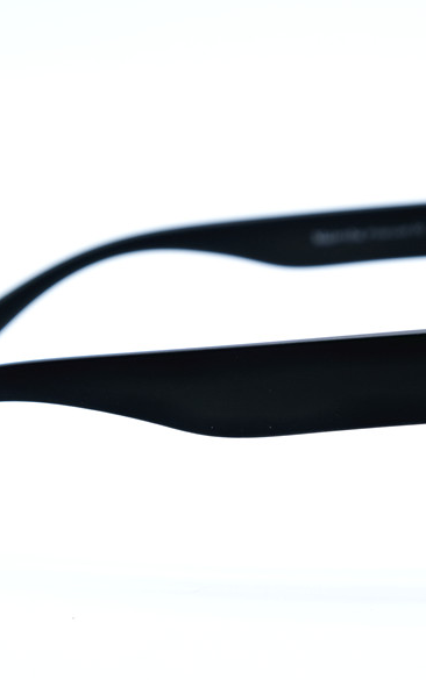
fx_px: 1745
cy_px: 367
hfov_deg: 13.9
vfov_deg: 22.1
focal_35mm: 94
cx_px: 254
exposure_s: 1/180
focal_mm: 35.8
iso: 320
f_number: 5.6
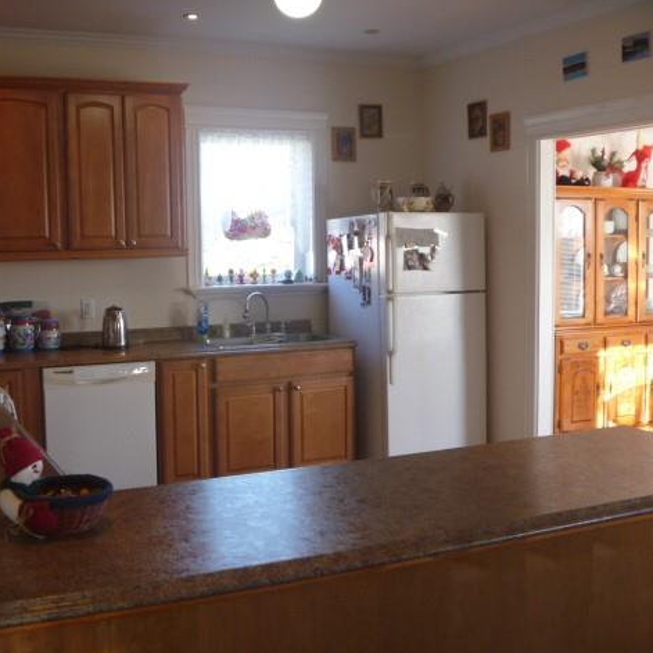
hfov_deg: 39.9
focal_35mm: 42
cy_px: 329
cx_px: 280
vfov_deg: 40.0
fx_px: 896
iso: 200
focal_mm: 6.3
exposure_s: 1/30
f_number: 3.5
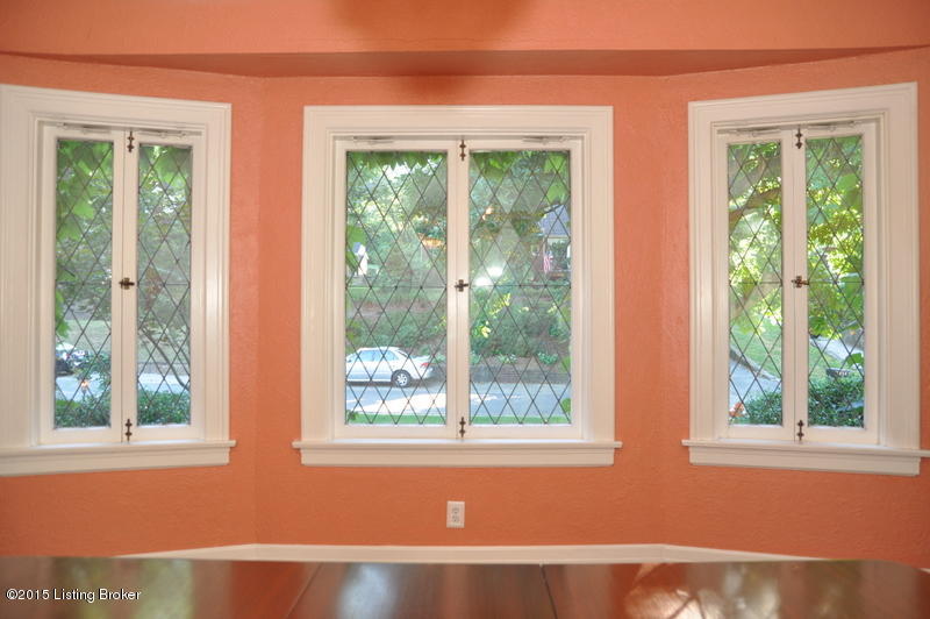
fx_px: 1239
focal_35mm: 48
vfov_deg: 28.0
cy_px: 310
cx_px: 465
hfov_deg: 41.1
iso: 500
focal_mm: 32
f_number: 4
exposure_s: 1/60
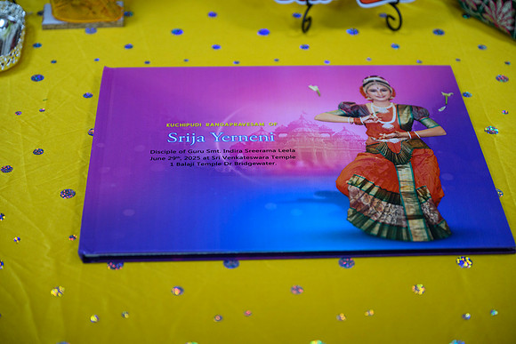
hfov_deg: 28.8
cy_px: 172
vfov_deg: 19.5
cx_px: 258
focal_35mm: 70
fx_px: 1004
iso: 500
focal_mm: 70
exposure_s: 1/500
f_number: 2.8
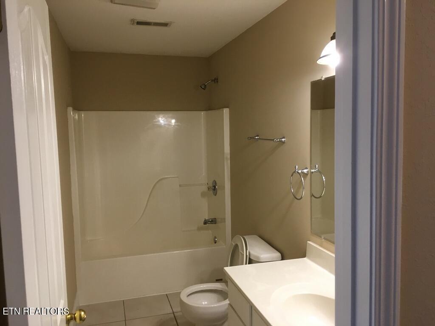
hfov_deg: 61.7
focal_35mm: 29
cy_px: 163
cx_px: 218
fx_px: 364
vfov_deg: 48.2
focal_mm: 4.15
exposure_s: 1/30
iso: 64
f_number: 2.2
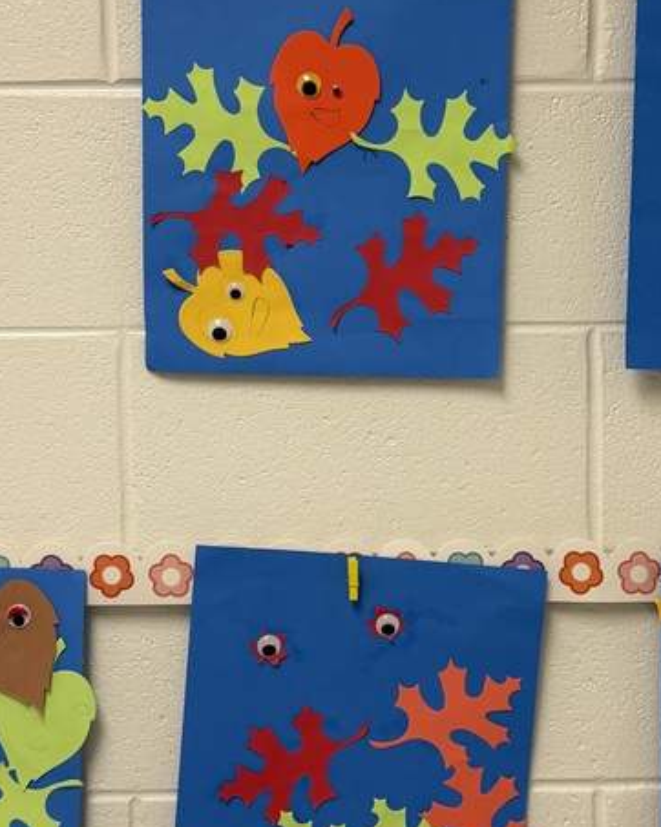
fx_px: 1297
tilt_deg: -5.2
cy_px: 444
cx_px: 374
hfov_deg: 28.6
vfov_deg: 35.4
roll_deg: +0.4
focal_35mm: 53
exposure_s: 1/120
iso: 200
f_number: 1.78
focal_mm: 6.76
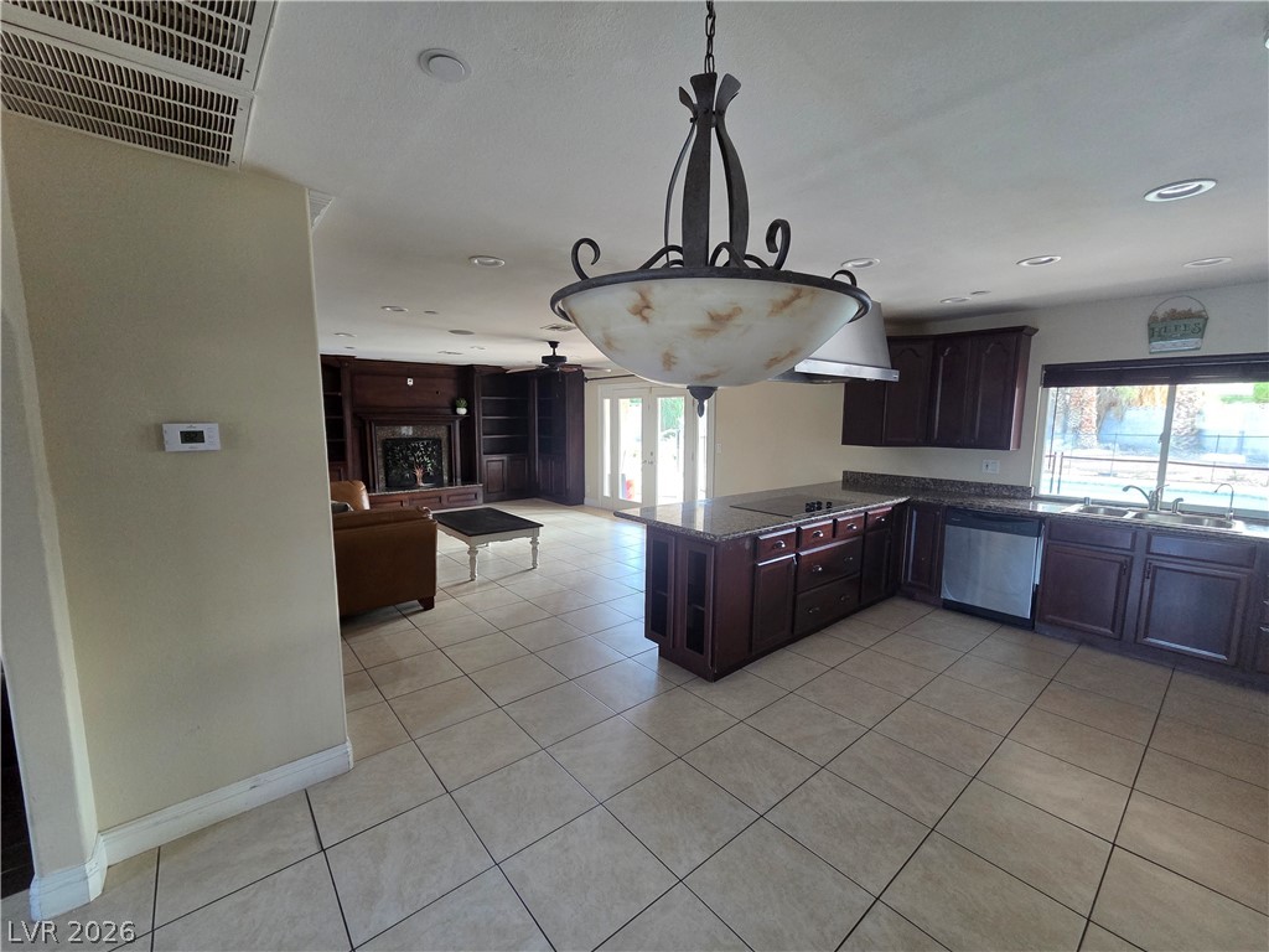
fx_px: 477
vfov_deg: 89.9
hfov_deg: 106.2
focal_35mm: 13
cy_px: 476
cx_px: 634
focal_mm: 2.2
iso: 640
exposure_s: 1/60
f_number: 2.2
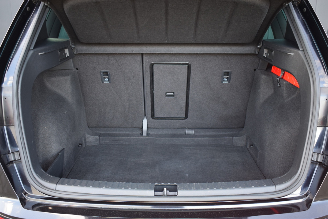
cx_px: 164
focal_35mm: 36
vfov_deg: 36.9
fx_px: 328
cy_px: 110
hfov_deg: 53.1
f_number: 4
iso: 720
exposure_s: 1/60
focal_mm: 24
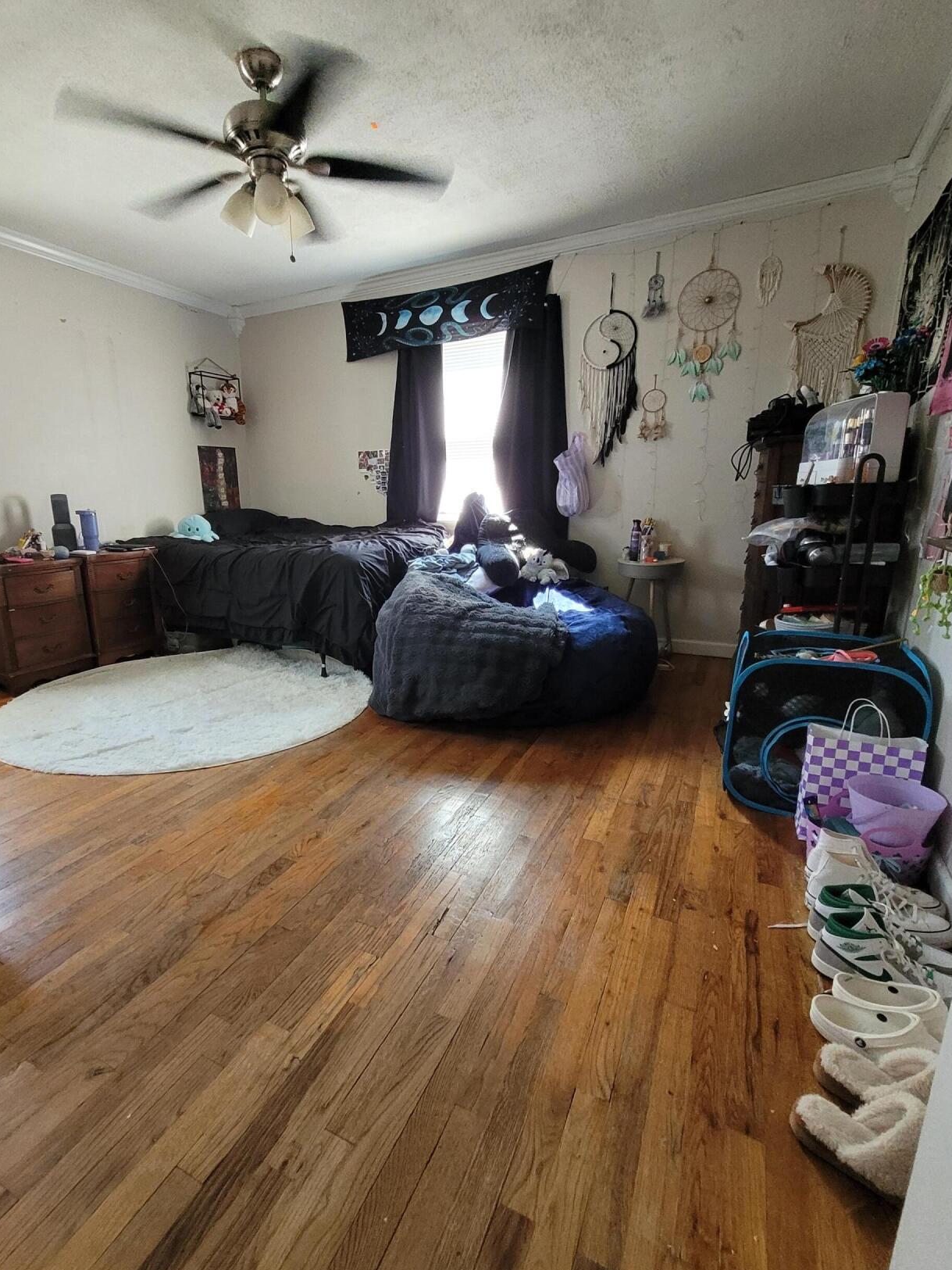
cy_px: 644
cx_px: 407
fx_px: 587
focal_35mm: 16
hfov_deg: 77.6
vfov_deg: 94.5
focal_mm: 1.74
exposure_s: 1/60
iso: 400
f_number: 2.2
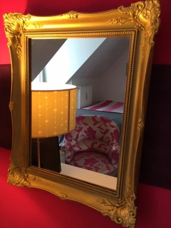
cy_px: 114
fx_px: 191
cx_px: 86
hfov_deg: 48.2
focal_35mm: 29
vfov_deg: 61.7
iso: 64
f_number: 2.2
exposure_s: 1/33
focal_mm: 4.15
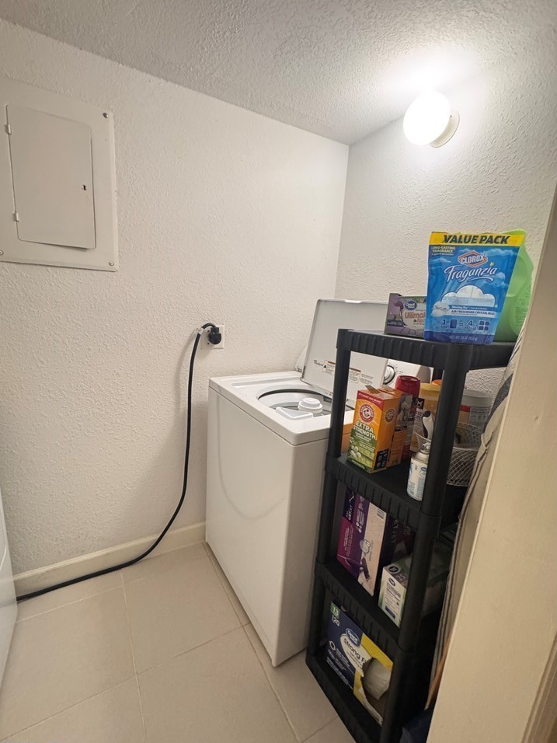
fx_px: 322
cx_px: 261
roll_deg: -3.1
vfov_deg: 98.2
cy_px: 372
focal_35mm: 15
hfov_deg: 81.7
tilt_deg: -13.3
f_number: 2.2
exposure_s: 1/60
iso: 1000
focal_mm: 2.22
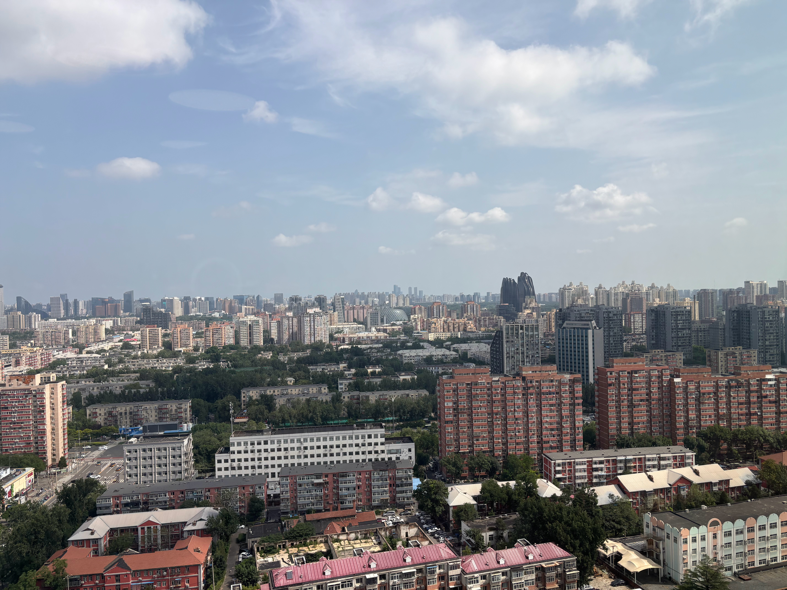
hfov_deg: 67.3
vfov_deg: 53.1
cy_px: 295
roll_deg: +0.5
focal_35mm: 26
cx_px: 394
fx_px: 591
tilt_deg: -0.9
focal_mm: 5.96
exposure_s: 1/3311
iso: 50
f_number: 1.6
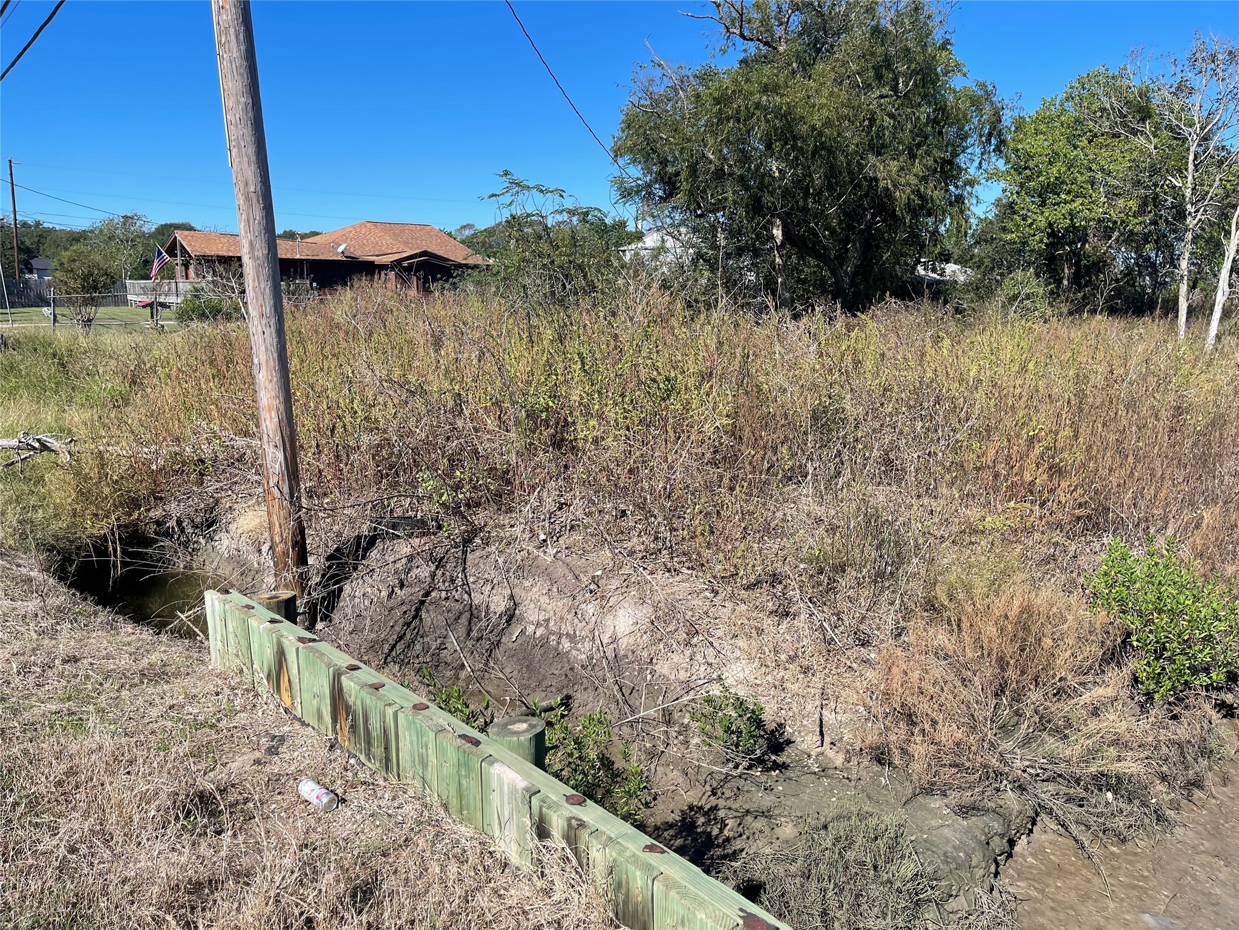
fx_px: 931
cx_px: 620
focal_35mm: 26
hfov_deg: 67.3
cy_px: 465
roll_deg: -1.9
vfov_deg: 53.1
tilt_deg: -10.1
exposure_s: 1/2857
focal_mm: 5.1
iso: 32
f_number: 1.6
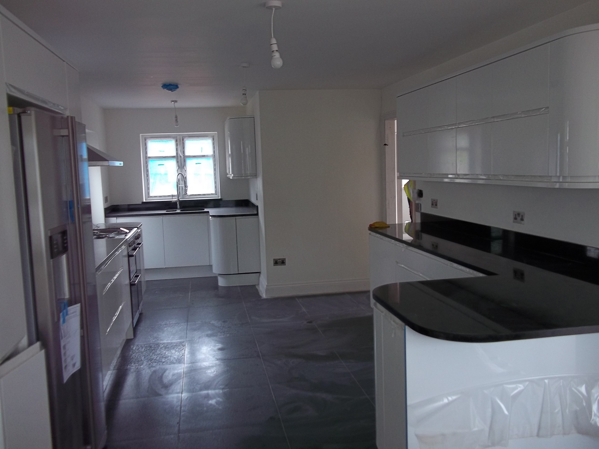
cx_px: 300
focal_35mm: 32
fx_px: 554
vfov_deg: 44.2
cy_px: 224
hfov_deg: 56.8
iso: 80
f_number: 2.9
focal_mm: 5.7
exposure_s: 1/50
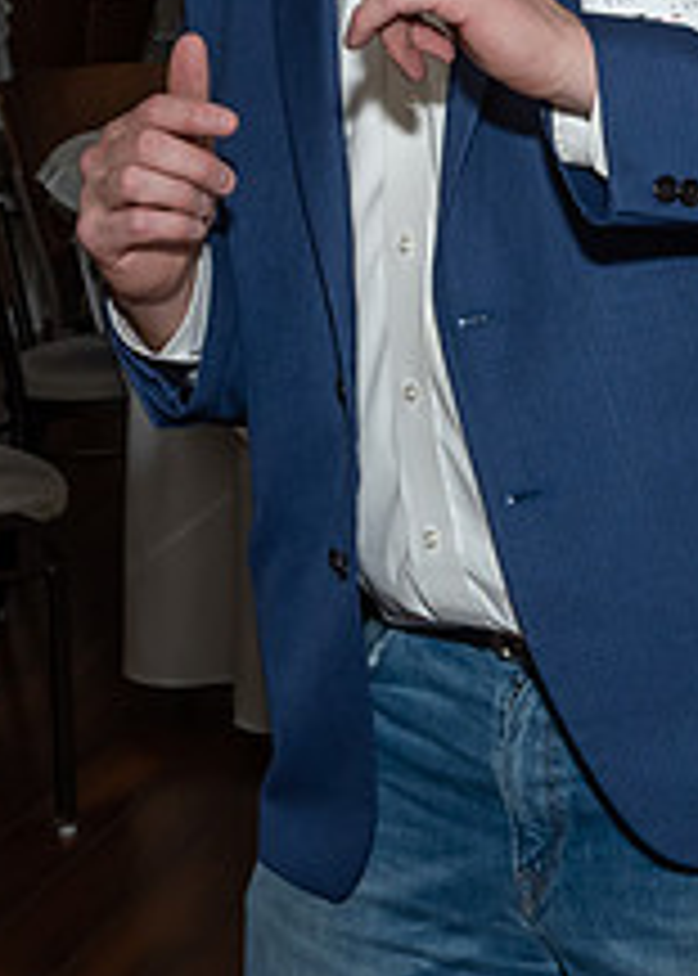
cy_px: 69
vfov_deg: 13.4
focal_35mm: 148
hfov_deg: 9.7
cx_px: 431
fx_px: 4107
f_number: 8
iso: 400
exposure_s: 1/250
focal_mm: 26
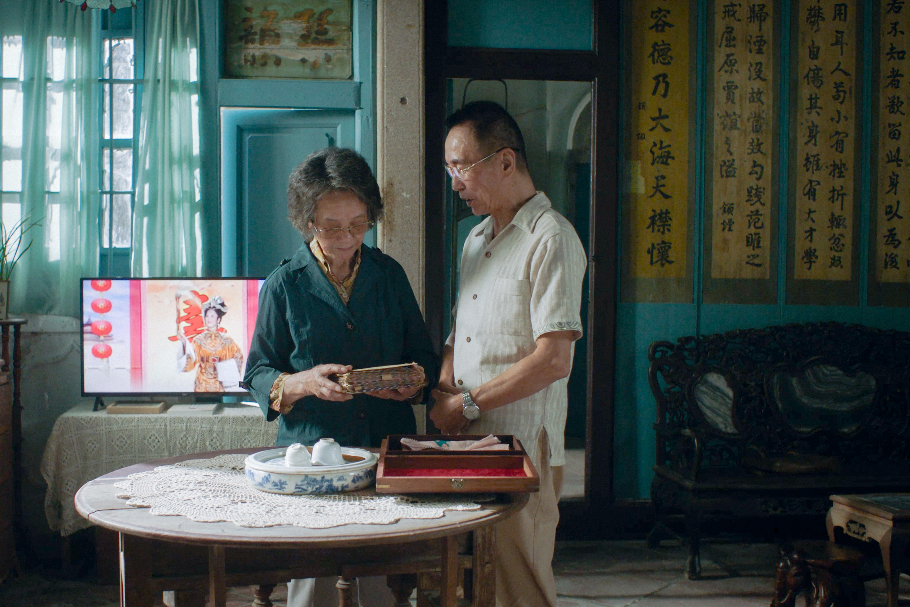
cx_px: 455
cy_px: 304
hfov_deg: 50.7
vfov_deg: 35.1
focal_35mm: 38
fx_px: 960
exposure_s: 1/320
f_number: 5
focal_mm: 38
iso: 1250
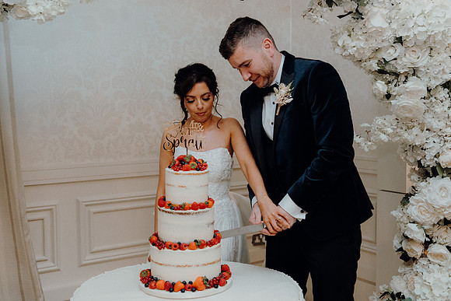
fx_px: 564
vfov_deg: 29.9
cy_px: 150
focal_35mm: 45
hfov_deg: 43.6
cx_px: 226
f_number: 3.5
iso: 2500
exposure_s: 1/160
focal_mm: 45
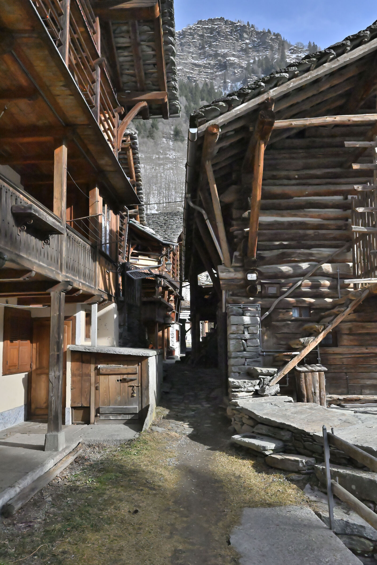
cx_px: 188
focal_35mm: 26
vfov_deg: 69.4
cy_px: 282
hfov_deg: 49.6
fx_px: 408
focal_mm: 26
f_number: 11
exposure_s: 1/8000
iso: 12800
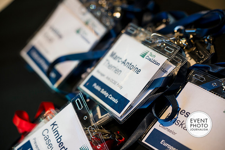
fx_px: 681
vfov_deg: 12.6
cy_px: 75
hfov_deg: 18.8
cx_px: 112
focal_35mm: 109
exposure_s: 1/160
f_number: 3.5
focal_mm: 109
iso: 280
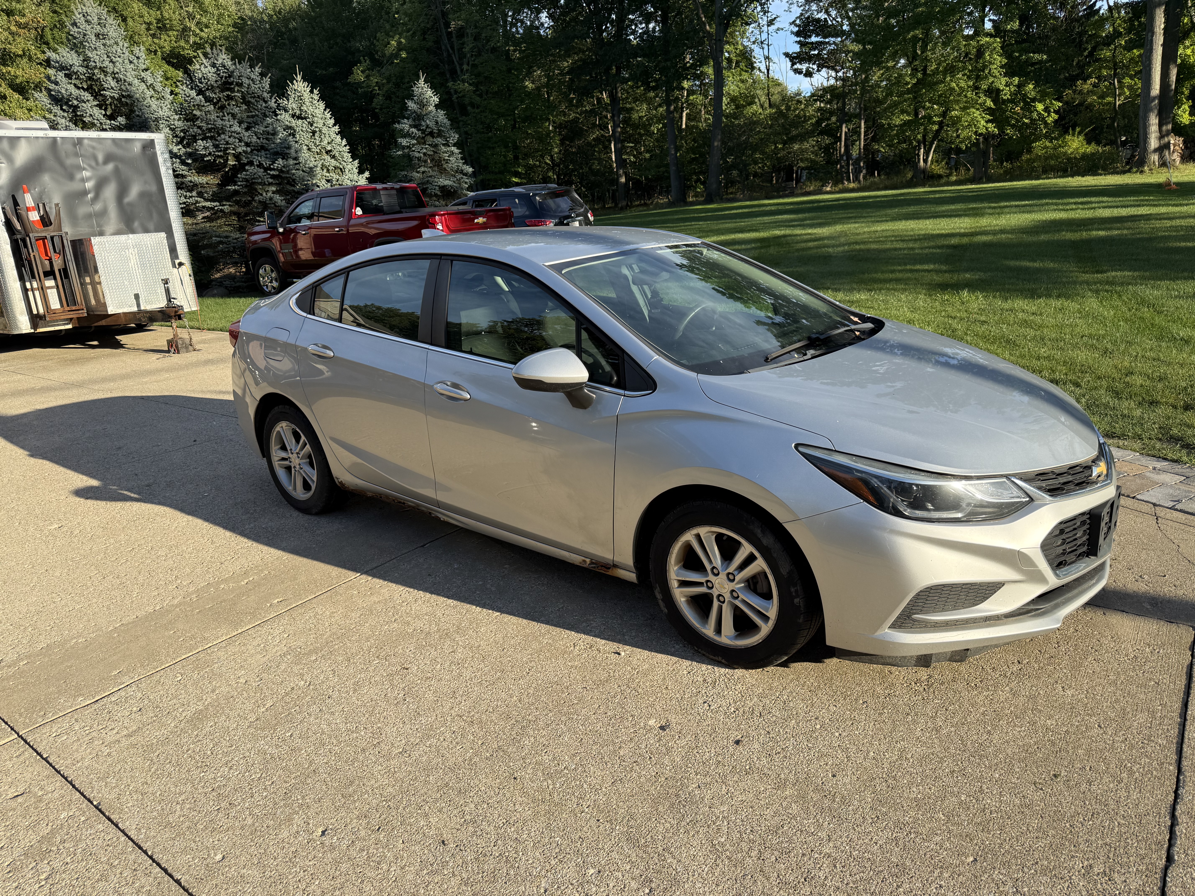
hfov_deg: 71.6
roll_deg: +3.7
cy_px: 448
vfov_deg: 56.8
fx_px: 829
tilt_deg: -14.6
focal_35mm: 24
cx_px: 598
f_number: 1.78
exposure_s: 1/2299
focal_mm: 6.76
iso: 80
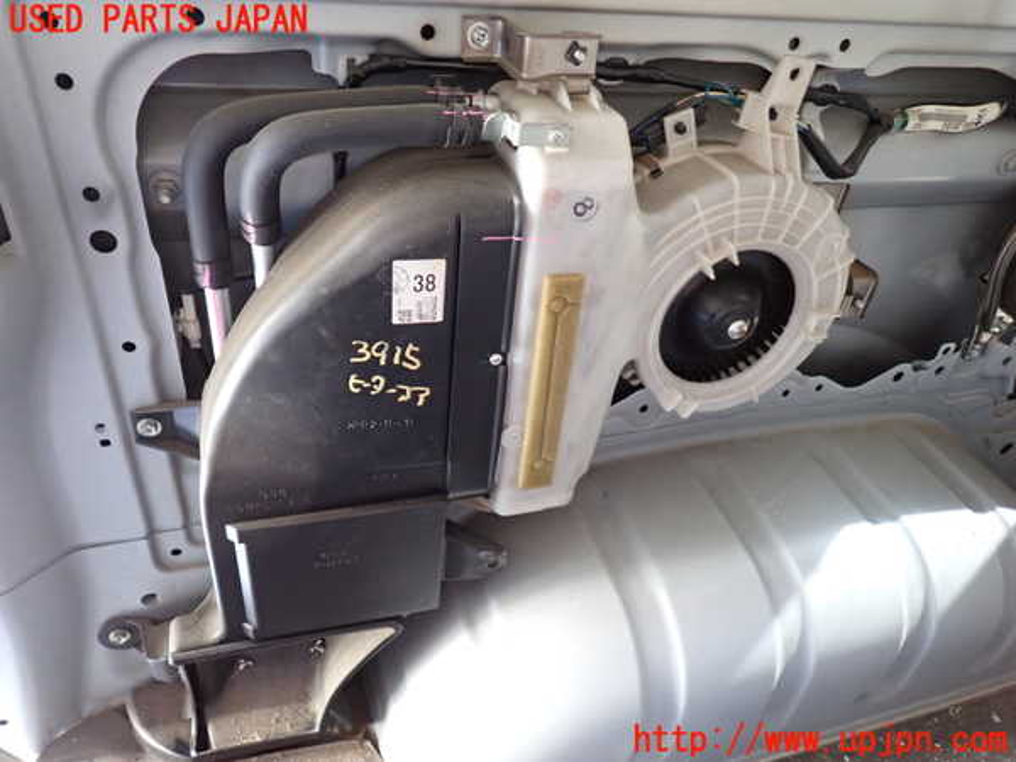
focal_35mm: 25
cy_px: 381
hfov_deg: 69.4
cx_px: 508
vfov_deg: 54.9
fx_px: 734
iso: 500
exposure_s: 1/30
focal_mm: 4.5
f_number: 2
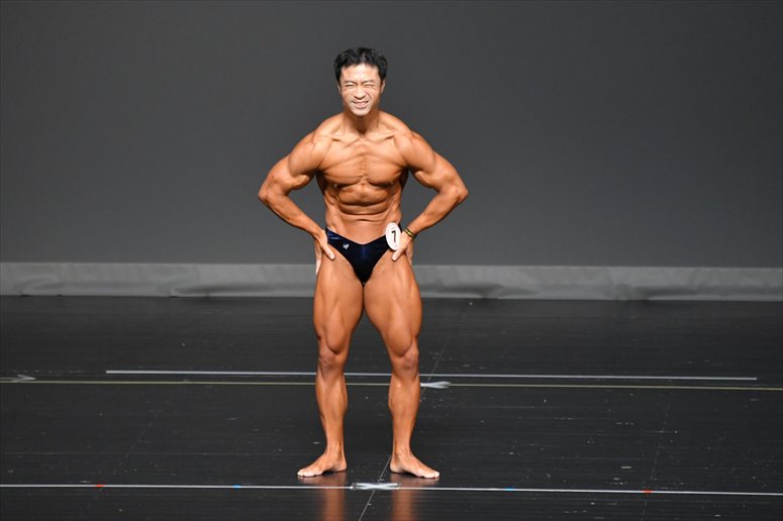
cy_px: 260
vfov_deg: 3.7
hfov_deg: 5.5
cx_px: 392
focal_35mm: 375
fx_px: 8152
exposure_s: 1/400
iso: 2500
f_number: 5.6
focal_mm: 250
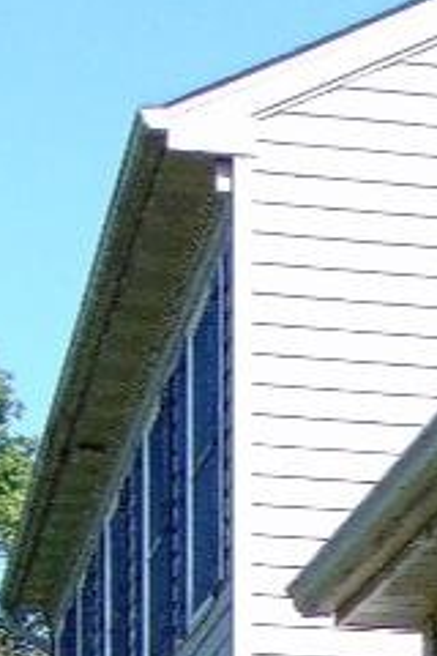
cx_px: 601
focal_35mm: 156
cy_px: 1397
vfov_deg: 11.6
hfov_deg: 8.6
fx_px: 2840
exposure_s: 1/640
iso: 80
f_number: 3
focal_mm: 4.5
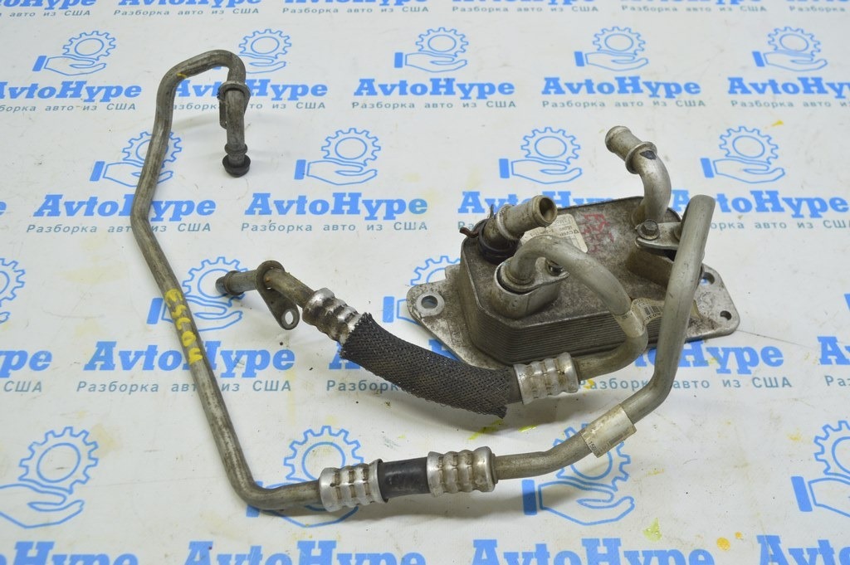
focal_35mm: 33
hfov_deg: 57.3
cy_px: 282
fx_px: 779
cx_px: 425
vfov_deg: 39.9
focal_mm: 22
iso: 400
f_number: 5.6
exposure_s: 1/20
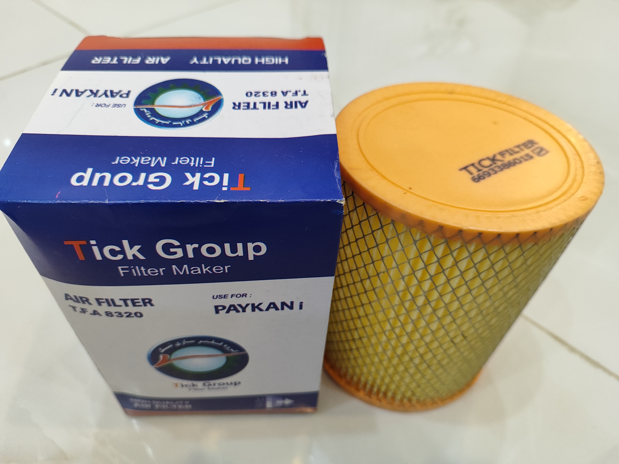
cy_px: 232
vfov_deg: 56.8
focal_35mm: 24
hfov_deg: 71.6
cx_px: 310
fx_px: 429
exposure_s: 1/50
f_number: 1.89
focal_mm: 5.89
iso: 1360
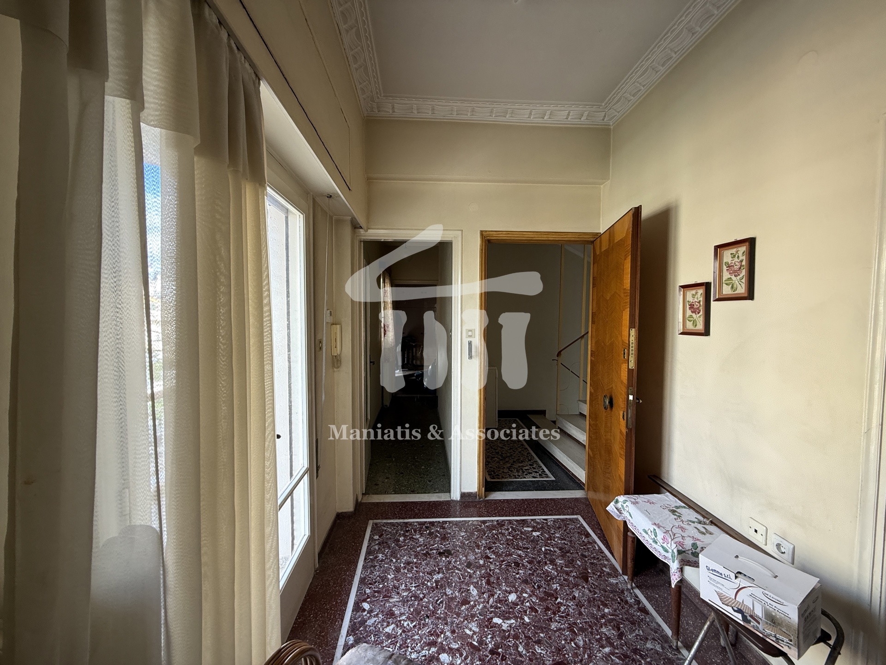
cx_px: 443
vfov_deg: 85.7
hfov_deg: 102.1
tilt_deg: -2.0
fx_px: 358
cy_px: 332
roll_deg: -0.8
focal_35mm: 14
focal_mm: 2.22
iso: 125
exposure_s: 1/99
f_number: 2.2
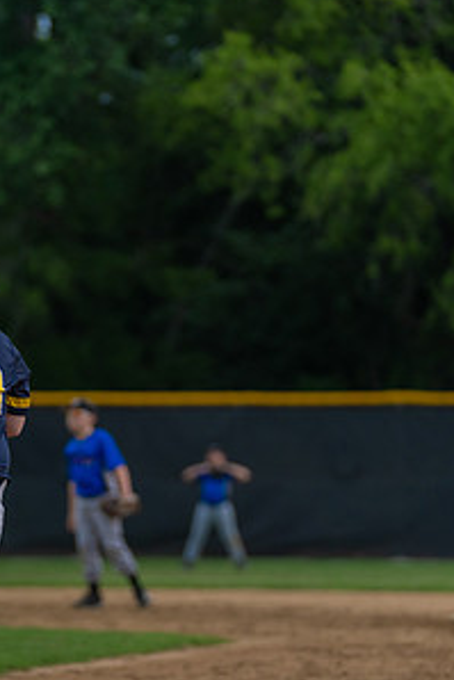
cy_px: 410
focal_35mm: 253
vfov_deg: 8.1
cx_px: 59
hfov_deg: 5.4
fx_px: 4780
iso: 1000
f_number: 2.8
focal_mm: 130
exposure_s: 1/1000
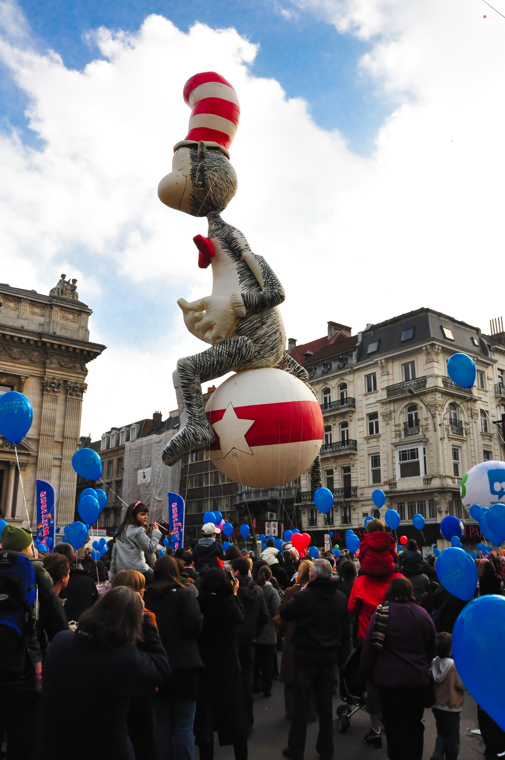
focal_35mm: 30
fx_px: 633
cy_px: 380
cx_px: 252
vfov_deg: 62.0
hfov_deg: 43.5
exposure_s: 1/3200
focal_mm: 20
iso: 1600
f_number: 8
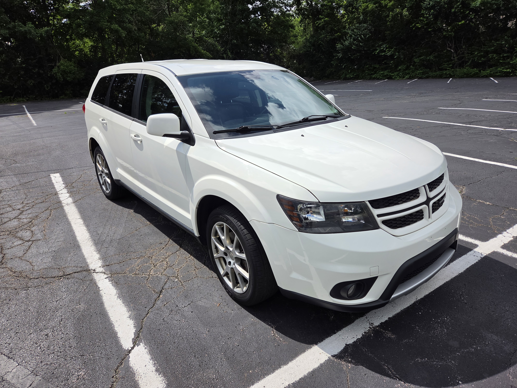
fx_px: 344
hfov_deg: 73.9
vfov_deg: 58.9
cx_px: 258
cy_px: 194
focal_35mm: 23
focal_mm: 5.4
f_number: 1.8
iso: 64
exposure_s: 1/7734
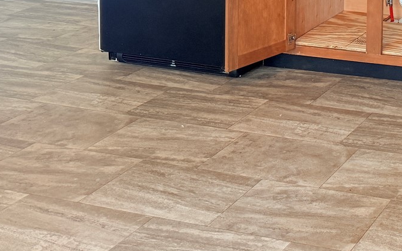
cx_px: 484
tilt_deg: -4.6
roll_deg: -1.2
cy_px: -149
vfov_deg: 16.0
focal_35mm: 73
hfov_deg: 25.3
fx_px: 800
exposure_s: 1/60
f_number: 1.78
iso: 125
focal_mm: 6.76
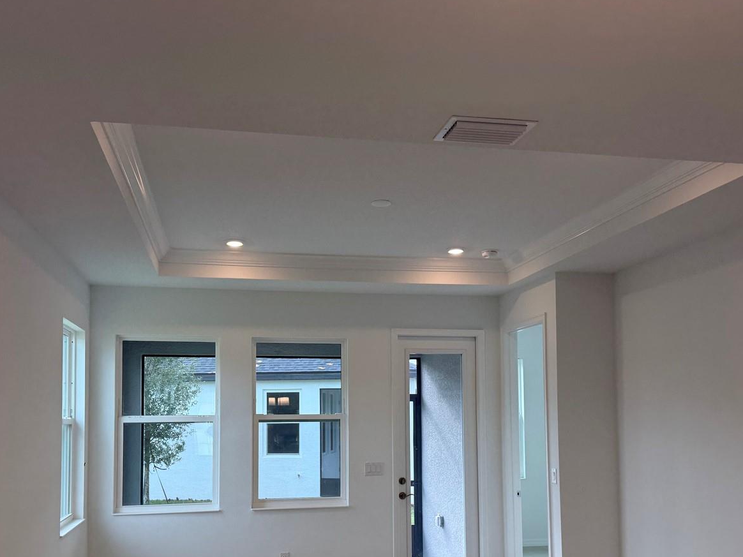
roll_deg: +0.5
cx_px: 356
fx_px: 708
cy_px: 375
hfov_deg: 55.3
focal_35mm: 33
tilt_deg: +3.8
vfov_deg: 42.3
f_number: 1.78
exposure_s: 1/294
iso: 80
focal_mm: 6.76
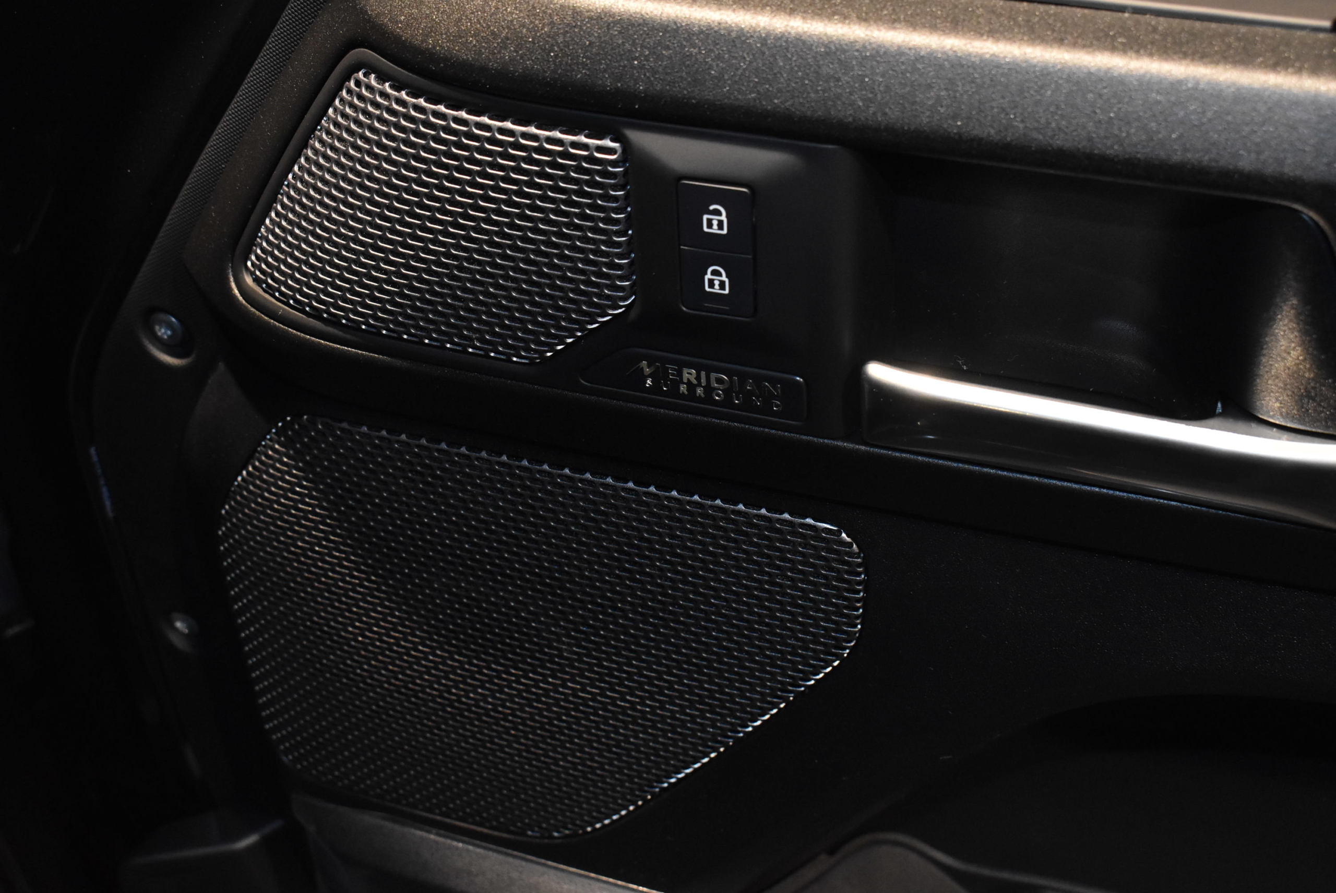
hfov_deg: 41.1
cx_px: 668
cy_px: 446
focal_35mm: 48
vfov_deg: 28.1
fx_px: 1783
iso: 2800
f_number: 8
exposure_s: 1/60
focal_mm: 32
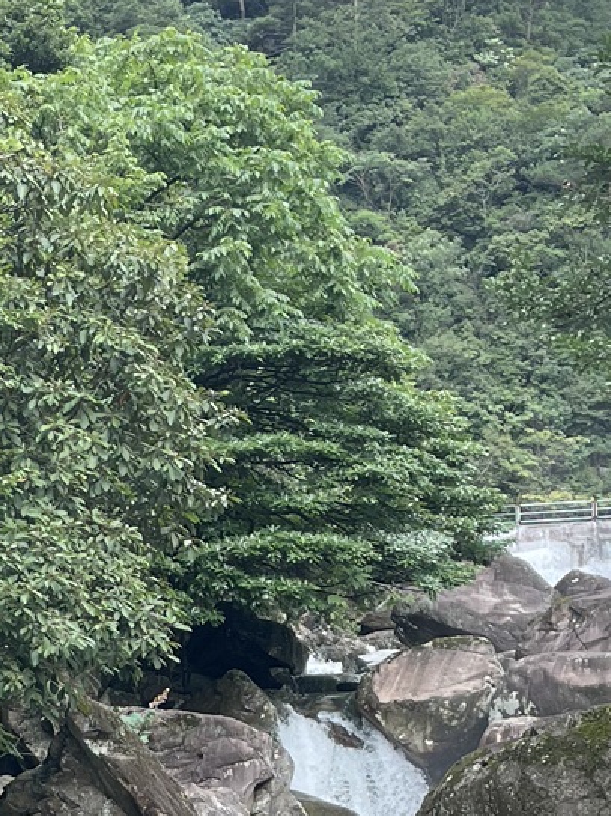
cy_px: 927
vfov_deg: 19.5
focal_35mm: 96
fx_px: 2261
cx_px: 32
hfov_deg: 15.2
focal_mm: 4.2
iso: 40
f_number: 1.6
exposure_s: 1/278
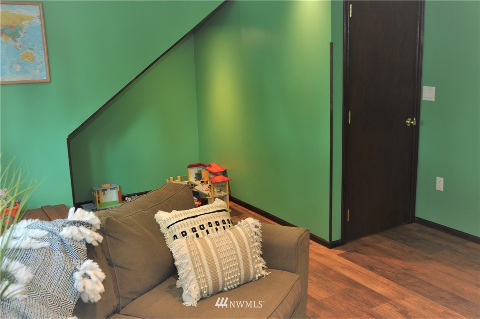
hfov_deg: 53.2
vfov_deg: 36.8
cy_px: 160
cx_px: 240
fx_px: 479
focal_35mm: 36
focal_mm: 24
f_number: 3.8
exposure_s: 1/20
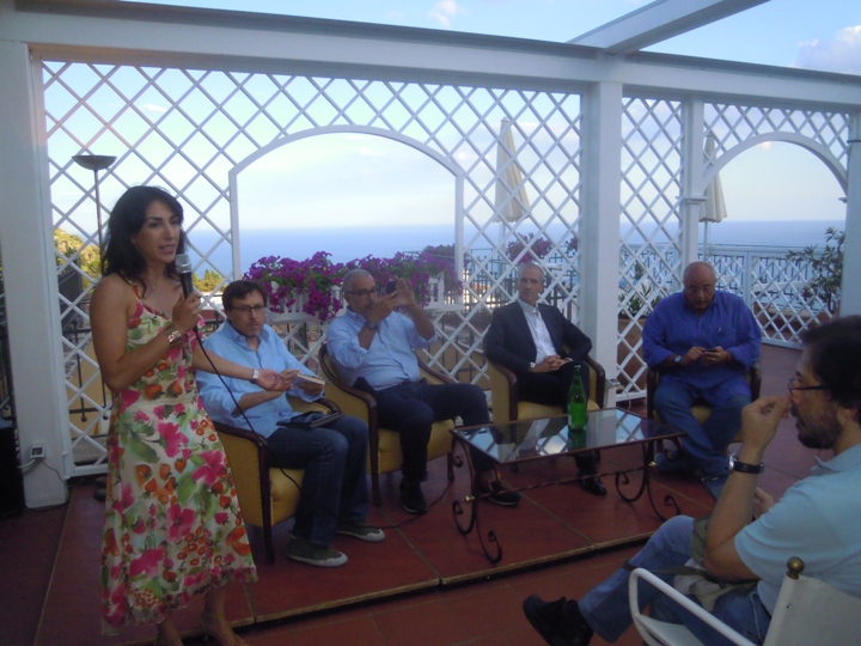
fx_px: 696
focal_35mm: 28
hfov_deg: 63.4
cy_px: 323
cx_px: 430
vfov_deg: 49.7
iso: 400
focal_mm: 5
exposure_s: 1/250
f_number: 7.6
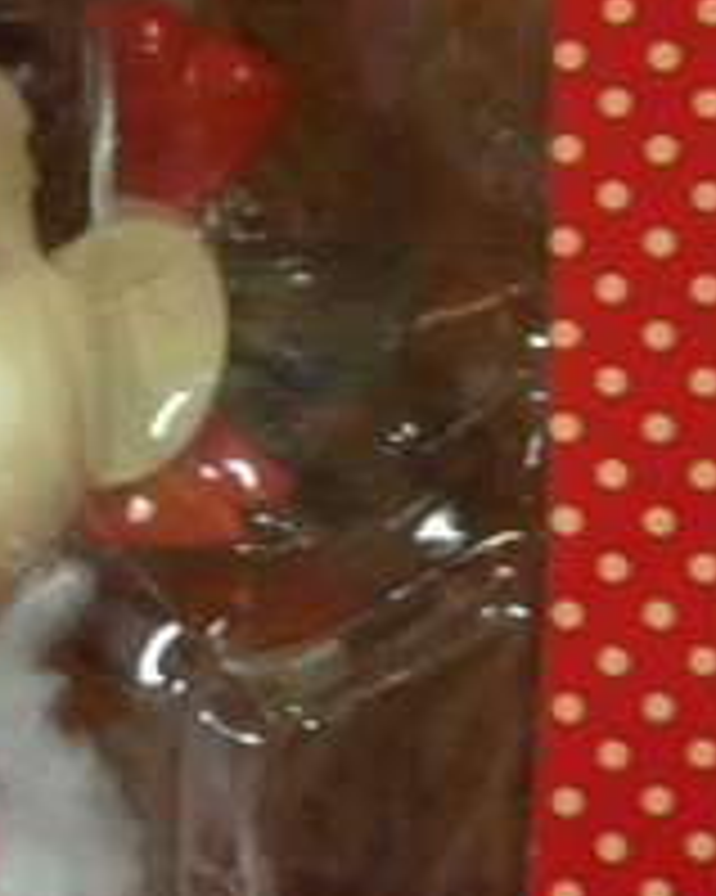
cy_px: 297
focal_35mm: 103
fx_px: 2730
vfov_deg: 18.6
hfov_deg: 14.4
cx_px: -198
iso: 64
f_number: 2.4
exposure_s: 1/20
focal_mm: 4.28
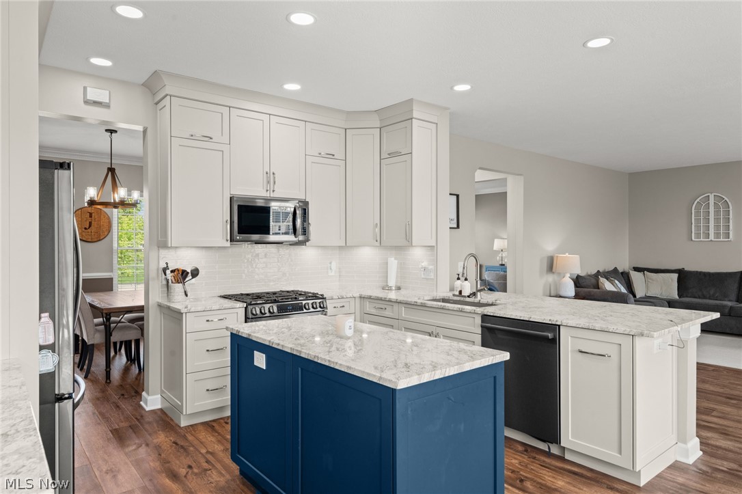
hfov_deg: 78.6
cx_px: 371
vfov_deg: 57.2
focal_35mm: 22
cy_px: 247
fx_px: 453
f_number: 9
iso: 250
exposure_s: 1/6
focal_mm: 22
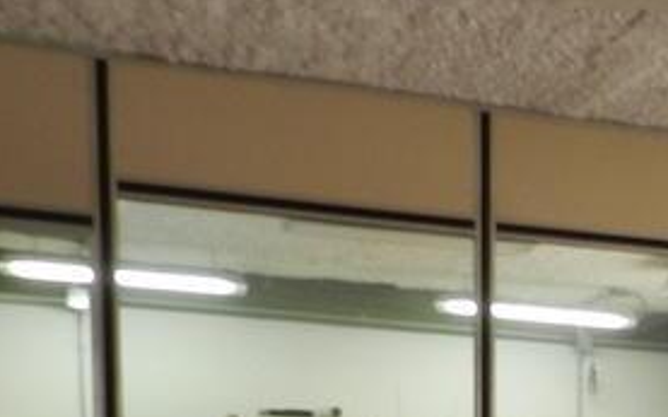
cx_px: 825
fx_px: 1638
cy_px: 762
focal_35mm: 90
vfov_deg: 13.1
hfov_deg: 21.3
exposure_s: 1/50
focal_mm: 4
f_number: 3.4
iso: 160
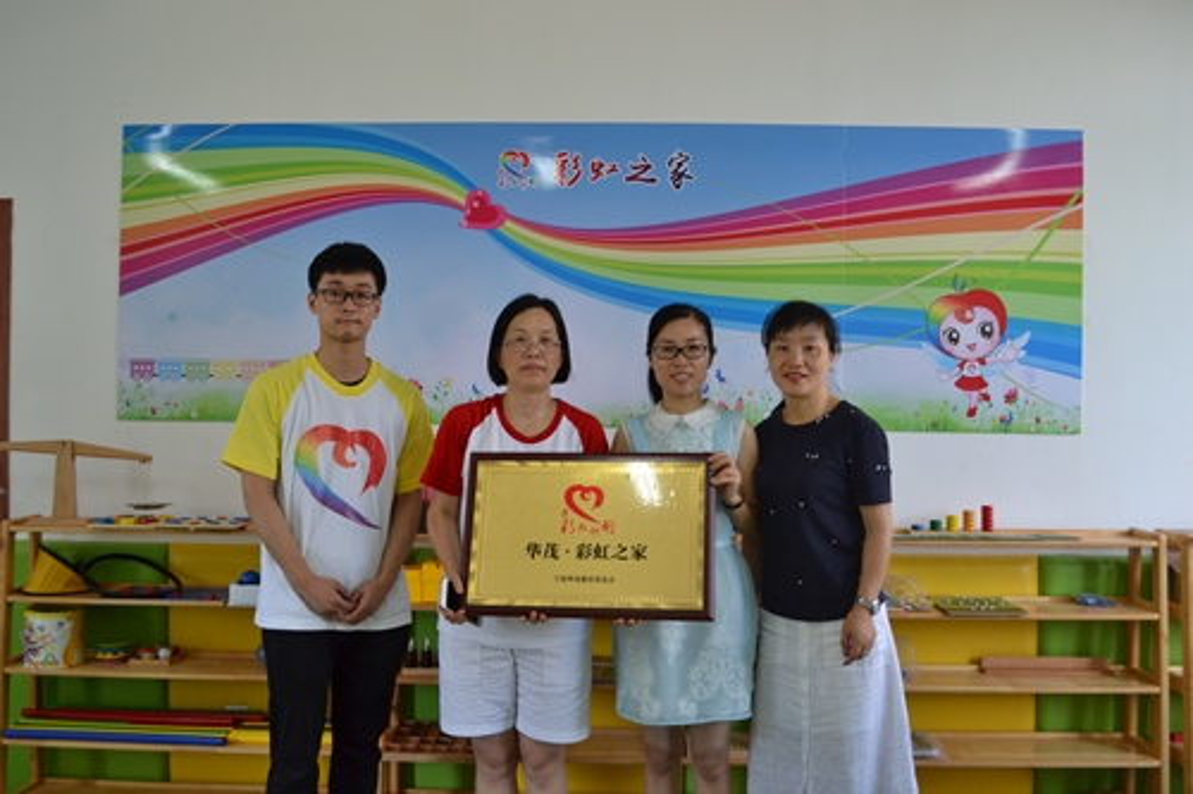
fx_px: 994
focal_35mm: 30
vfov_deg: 43.6
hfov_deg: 61.9
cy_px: 397
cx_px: 596
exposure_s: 1/125
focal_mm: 20
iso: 800
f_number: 5.6
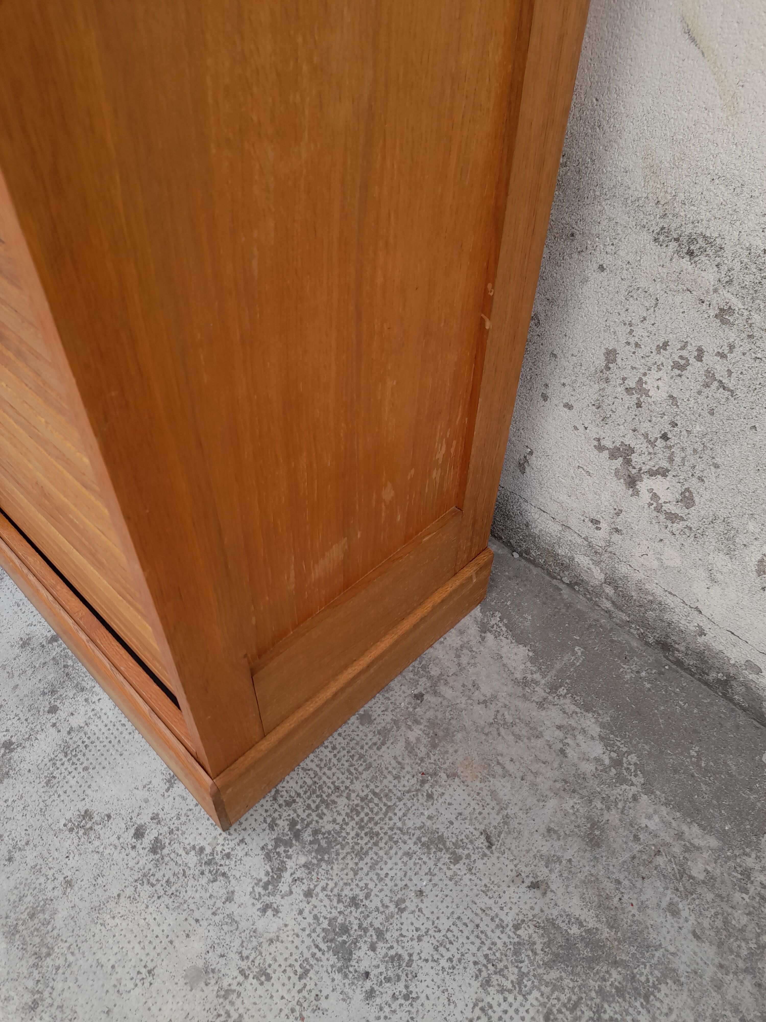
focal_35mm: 25
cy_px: 511
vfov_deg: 69.4
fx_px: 738
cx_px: 383
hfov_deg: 54.9
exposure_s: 1/173
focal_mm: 4.6
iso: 20
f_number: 2
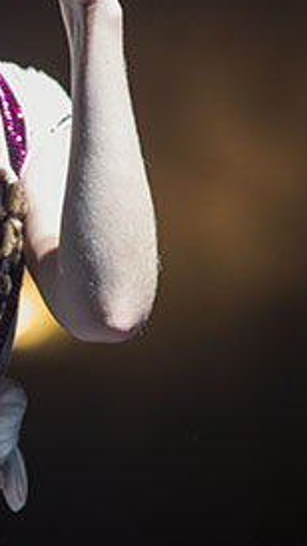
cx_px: -37
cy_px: 153
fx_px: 7964
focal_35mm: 550
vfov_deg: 3.9
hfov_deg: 2.2
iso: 1600
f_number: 2.8
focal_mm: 200
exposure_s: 1/500
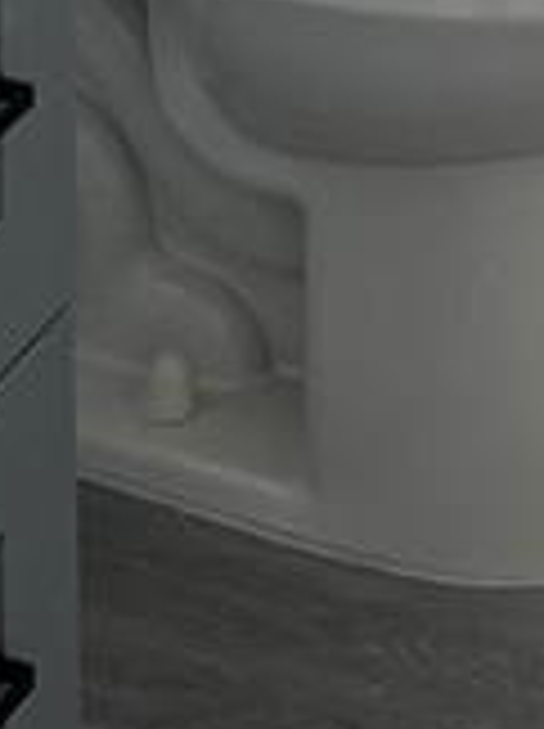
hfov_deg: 7.6
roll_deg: +0.0
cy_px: -1800
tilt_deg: -0.8
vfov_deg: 8.0
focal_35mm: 193
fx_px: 4055
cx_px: 589
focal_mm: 5.7
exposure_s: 1/120
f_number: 1.5
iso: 64
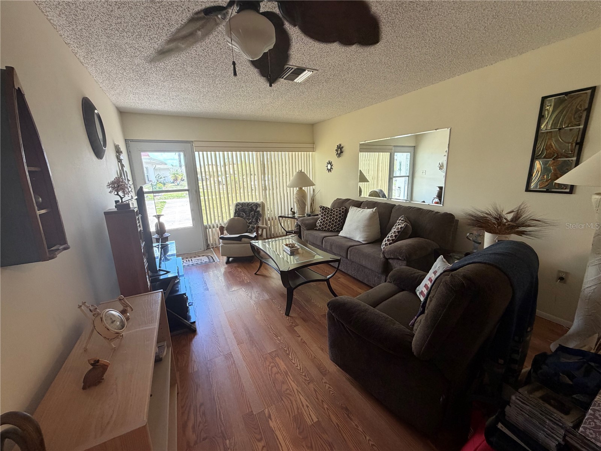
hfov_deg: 102.1
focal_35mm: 14
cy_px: 226
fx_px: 243
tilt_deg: -13.3
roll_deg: +2.2
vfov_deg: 85.7
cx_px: 300
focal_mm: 2.22
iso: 250
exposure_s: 1/120
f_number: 2.2
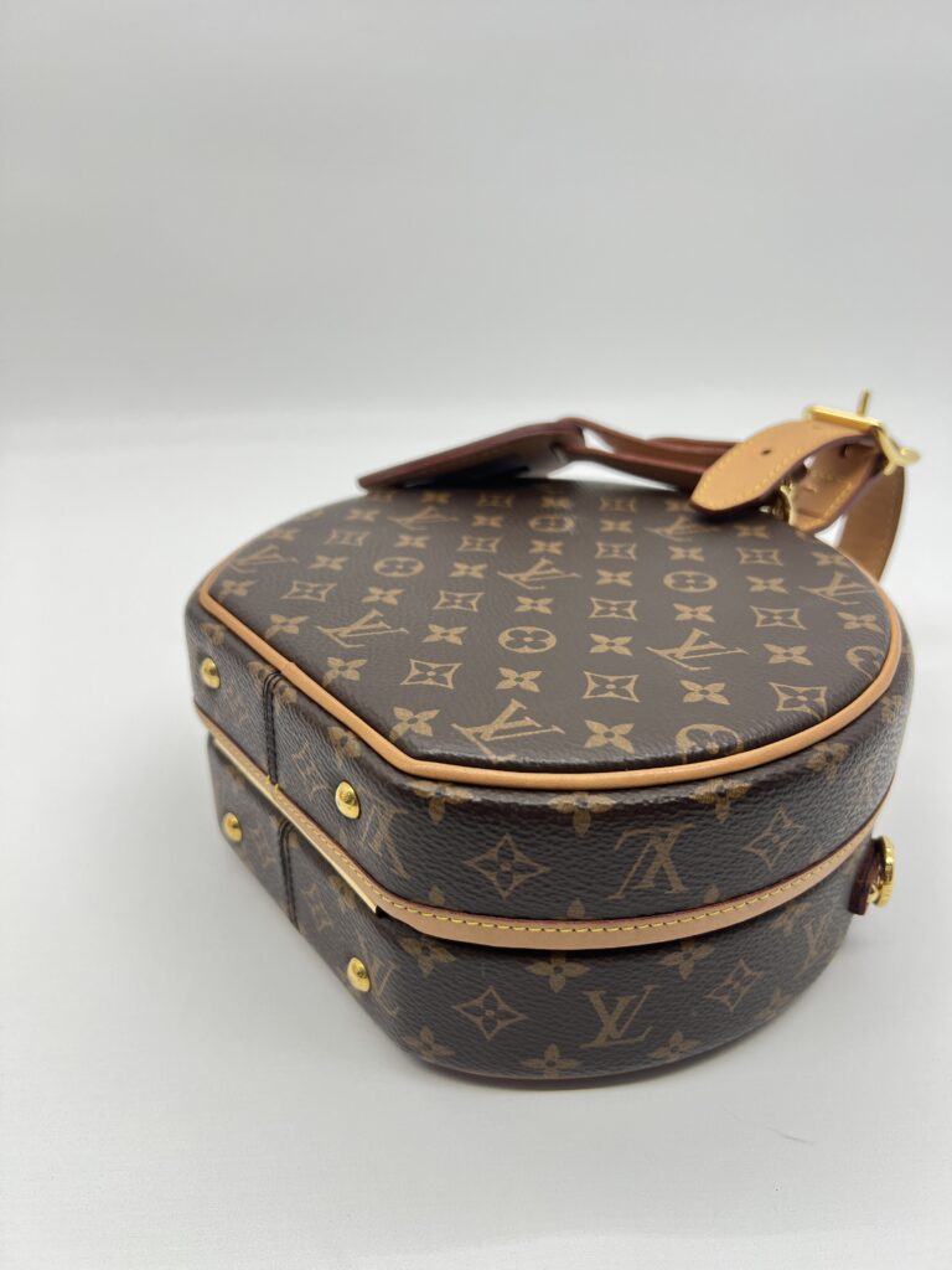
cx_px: 476
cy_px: 635
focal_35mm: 26
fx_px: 953
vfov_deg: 67.3
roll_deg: +0.8
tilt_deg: -25.7
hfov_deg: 53.1
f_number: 1.5
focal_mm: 5.7
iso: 40
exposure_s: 1/100
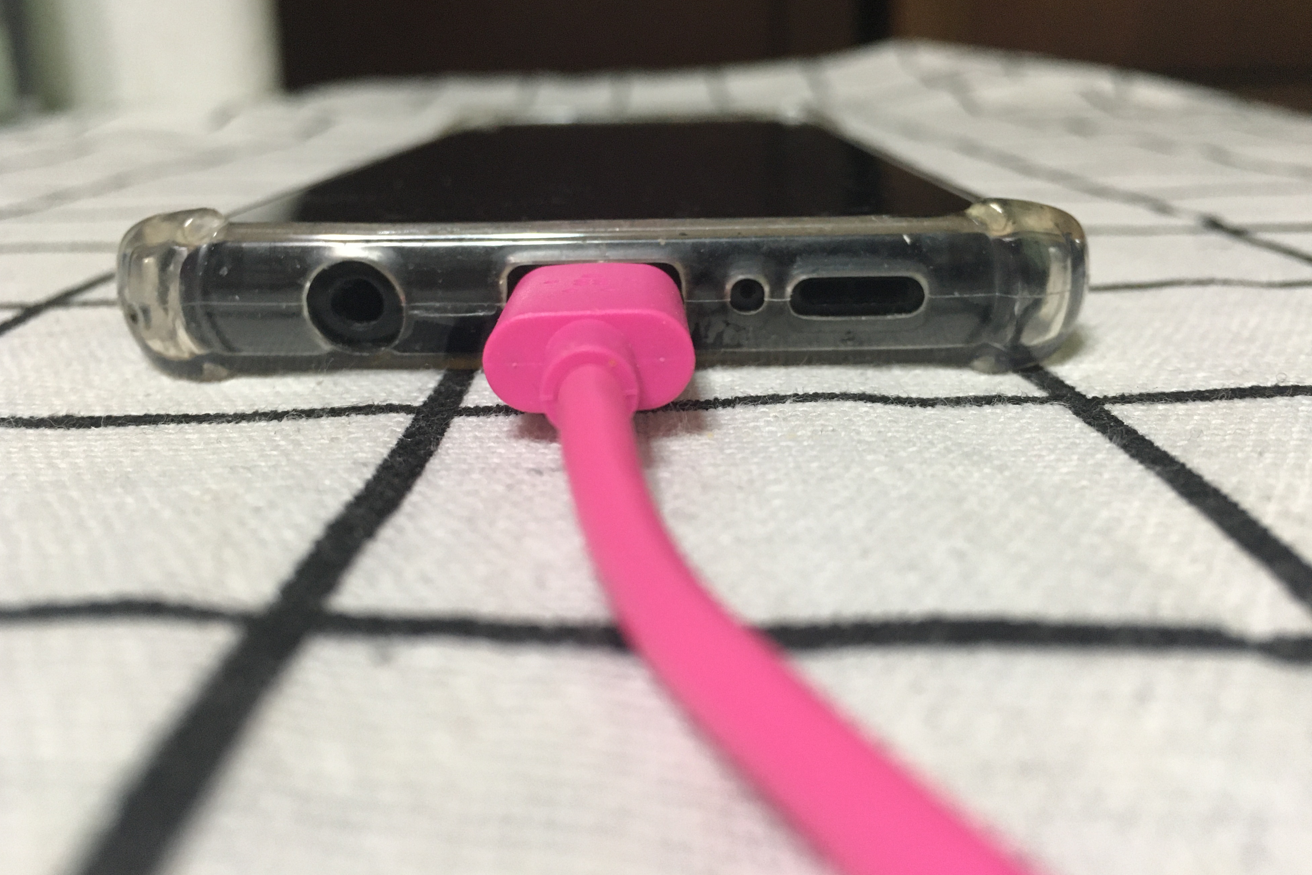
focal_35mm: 31
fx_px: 1130
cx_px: 638
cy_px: 378
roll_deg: +0.4
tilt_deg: -14.9
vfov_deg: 42.2
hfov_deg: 60.3
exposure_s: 1/30
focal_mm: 4.15
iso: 160
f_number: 2.2
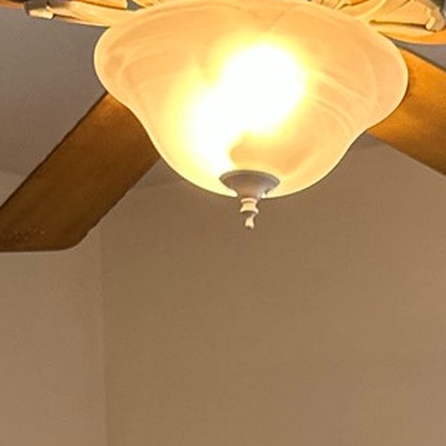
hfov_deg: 12.5
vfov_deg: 11.1
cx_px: 321
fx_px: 2026
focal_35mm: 139
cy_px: 962
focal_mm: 6.86
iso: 160
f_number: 1.78
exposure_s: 1/60
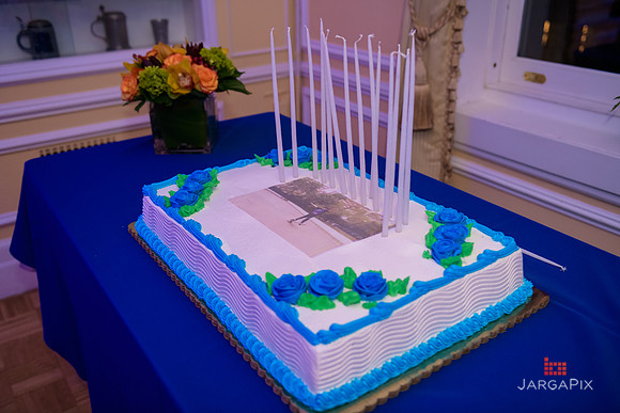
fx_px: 551
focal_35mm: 32
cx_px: 310
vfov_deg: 41.1
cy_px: 206
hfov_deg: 58.7
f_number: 3.2
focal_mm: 32
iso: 1600
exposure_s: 1/125
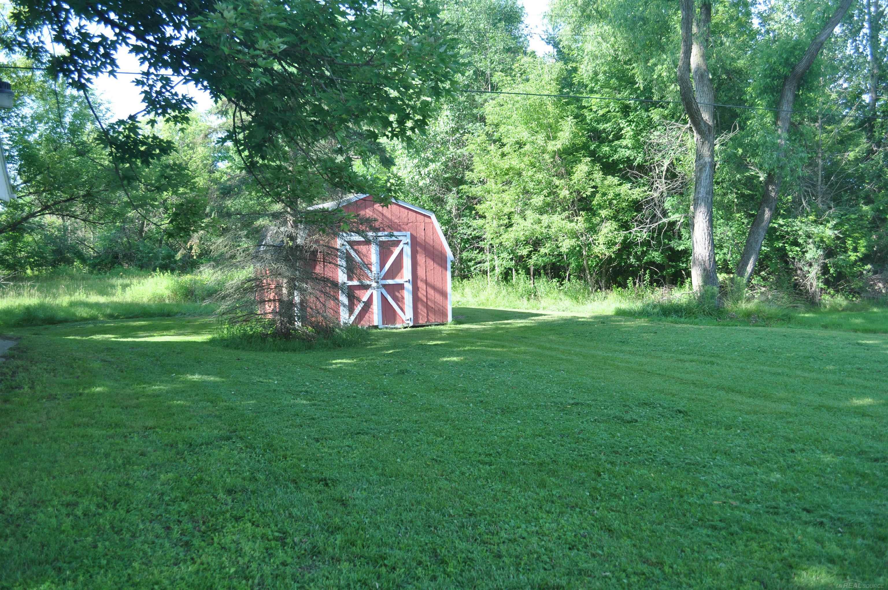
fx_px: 739
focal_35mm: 30
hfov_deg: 62.0
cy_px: 295
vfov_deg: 43.5
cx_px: 444
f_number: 5.6
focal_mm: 20
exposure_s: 1/125
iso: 200
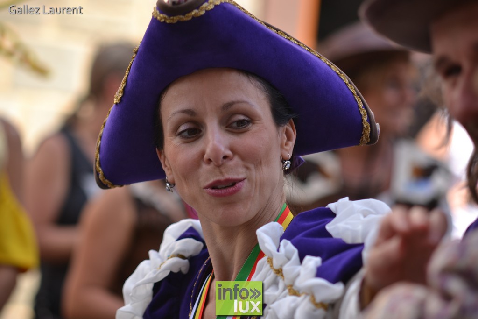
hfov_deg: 12.2
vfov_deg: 8.2
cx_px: 239
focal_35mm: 168
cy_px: 160
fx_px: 2231
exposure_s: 1/400
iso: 100
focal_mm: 112
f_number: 3.2
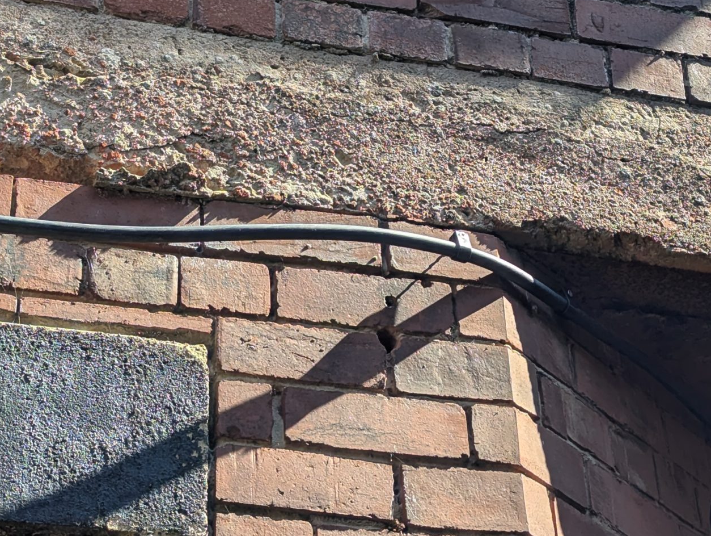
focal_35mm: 98
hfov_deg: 20.0
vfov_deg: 15.1
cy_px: 148
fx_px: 2016
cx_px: 403
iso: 41
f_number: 1.85
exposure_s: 1/580
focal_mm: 6.81
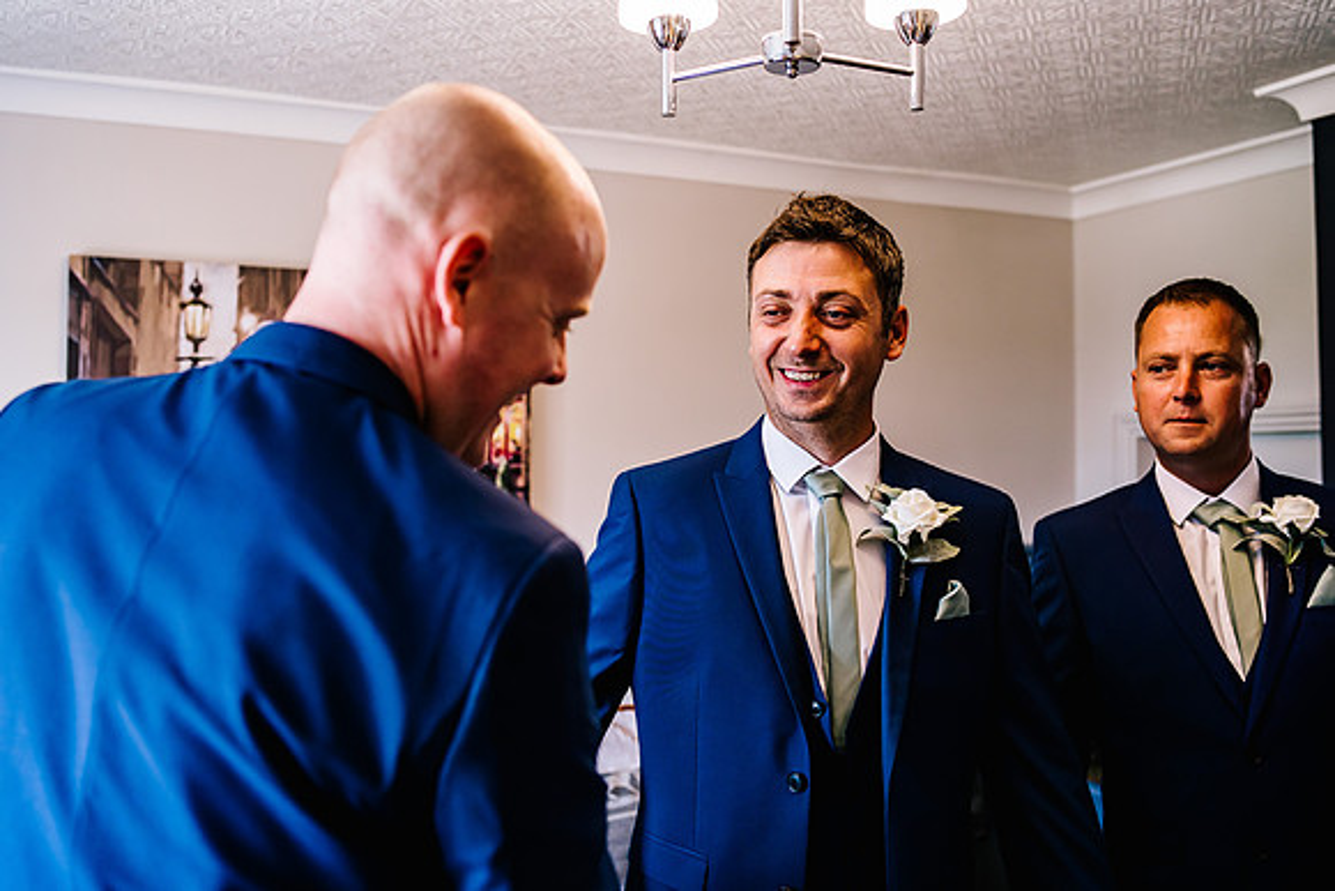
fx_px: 1360
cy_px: 445
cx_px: 650
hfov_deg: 52.3
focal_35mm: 37
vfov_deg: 36.3
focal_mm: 35
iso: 640
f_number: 2.8
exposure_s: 1/160
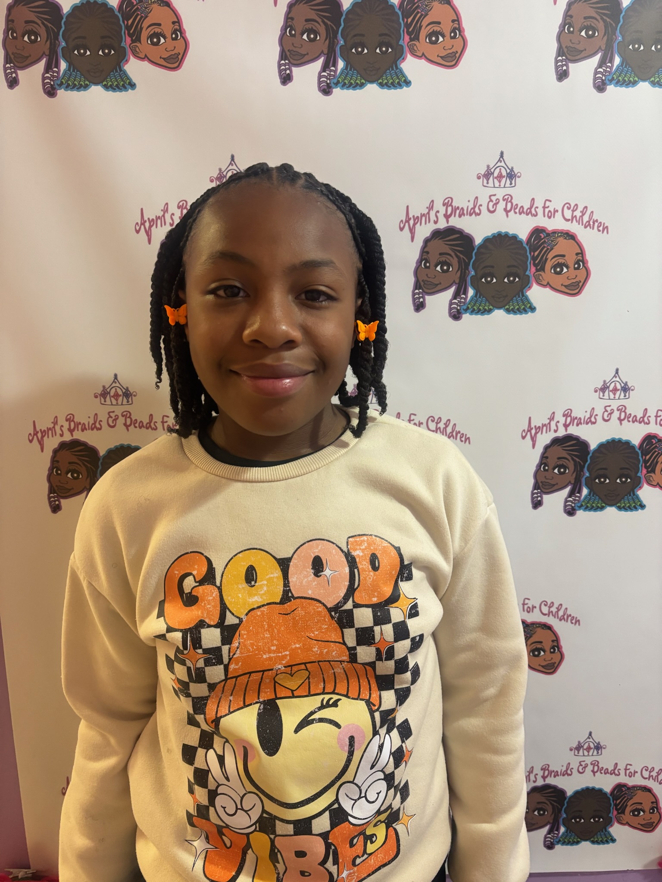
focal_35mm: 26
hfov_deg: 53.1
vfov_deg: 67.3
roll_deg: -0.4
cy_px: 441
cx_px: 331
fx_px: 663
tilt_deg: -13.2
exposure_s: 1/60
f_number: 1.6
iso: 320
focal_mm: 5.96
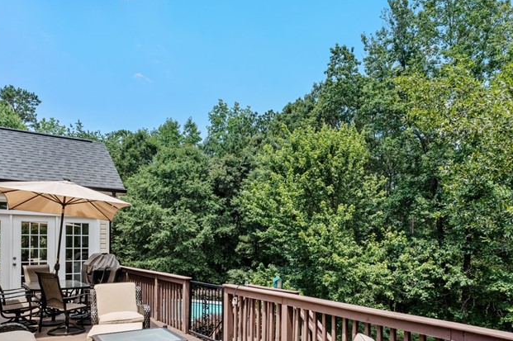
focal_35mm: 29
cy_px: 244
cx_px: 281
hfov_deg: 63.8
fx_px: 411
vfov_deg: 44.0
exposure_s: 1/400
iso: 250
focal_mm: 16.5
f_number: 9
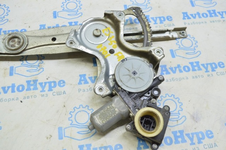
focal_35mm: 39
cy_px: 75
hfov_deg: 49.6
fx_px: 245
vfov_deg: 34.1
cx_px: 113
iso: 400
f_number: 5.6
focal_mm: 26
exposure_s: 1/20
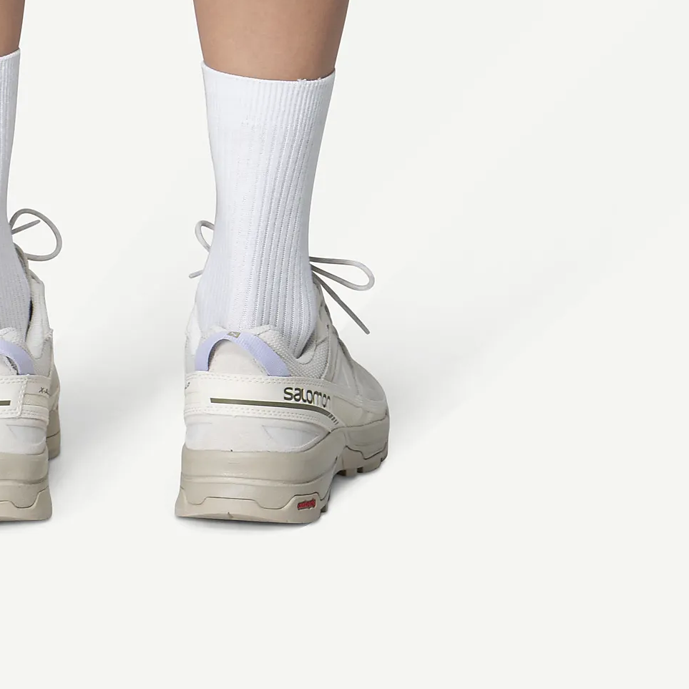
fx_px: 8017
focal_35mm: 356
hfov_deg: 4.9
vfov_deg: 4.8
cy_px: -1113
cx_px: 51
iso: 100
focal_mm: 70
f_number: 6.3
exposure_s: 1/50
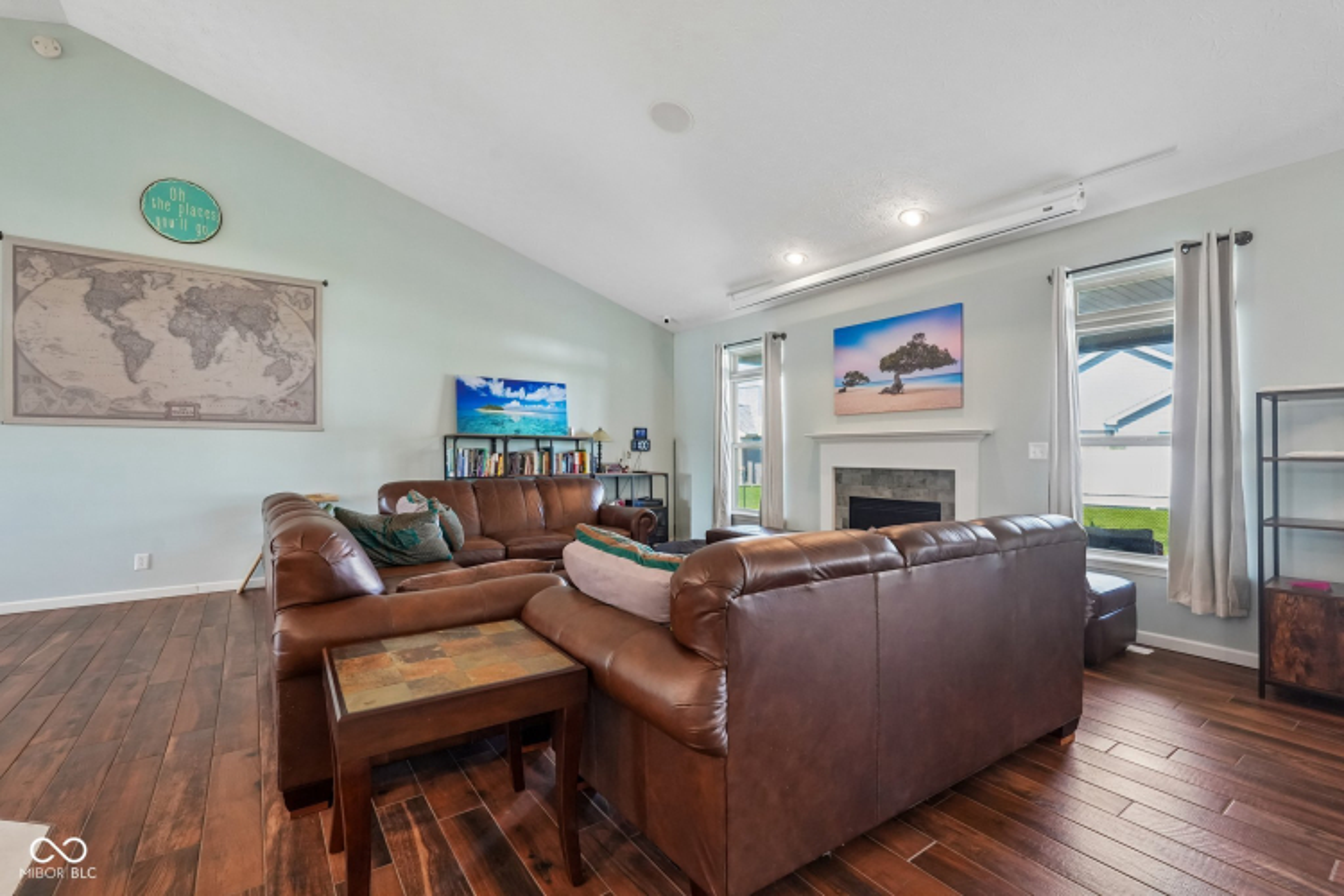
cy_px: 448
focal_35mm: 16
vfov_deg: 73.7
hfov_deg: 96.7
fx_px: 597
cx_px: 672
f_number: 8
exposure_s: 1/30
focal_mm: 16
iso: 2000
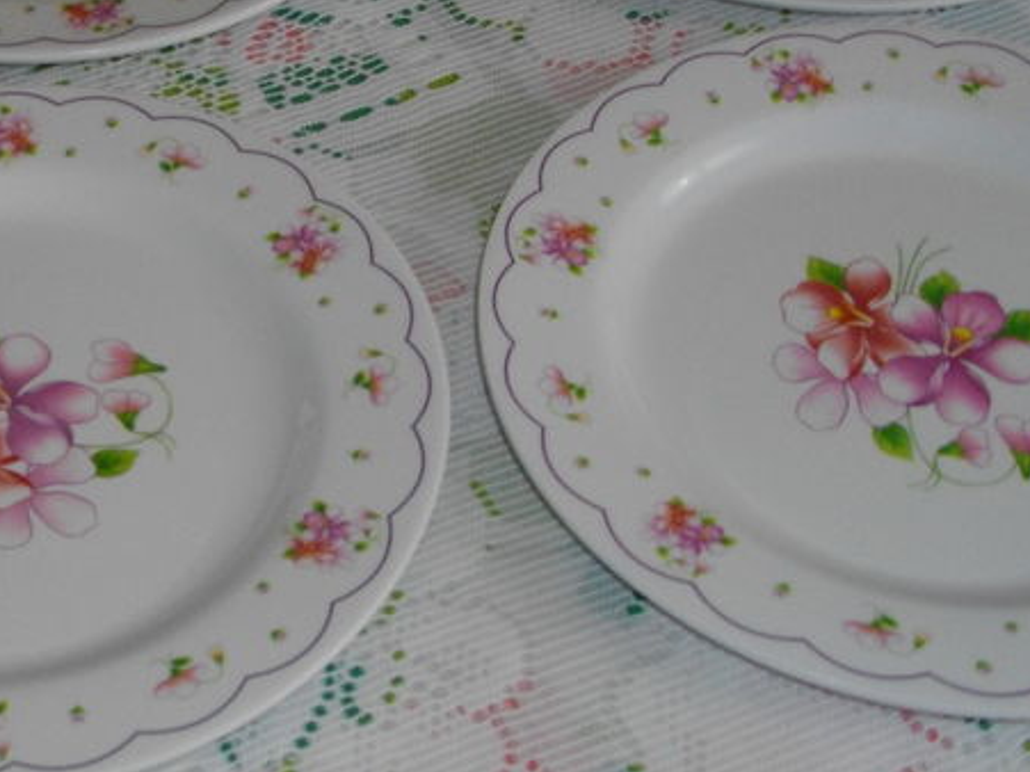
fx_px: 2112
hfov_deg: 26.2
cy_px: 393
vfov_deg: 20.7
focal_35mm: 71
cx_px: 39
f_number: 2.9
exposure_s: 1/50
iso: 200
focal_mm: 5.7
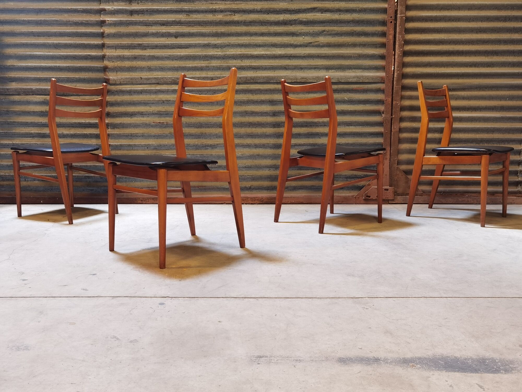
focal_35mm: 32
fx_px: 483
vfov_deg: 44.2
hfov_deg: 56.8
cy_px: 196
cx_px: 261
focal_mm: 6.71
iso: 320
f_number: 1.9
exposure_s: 1/33.3
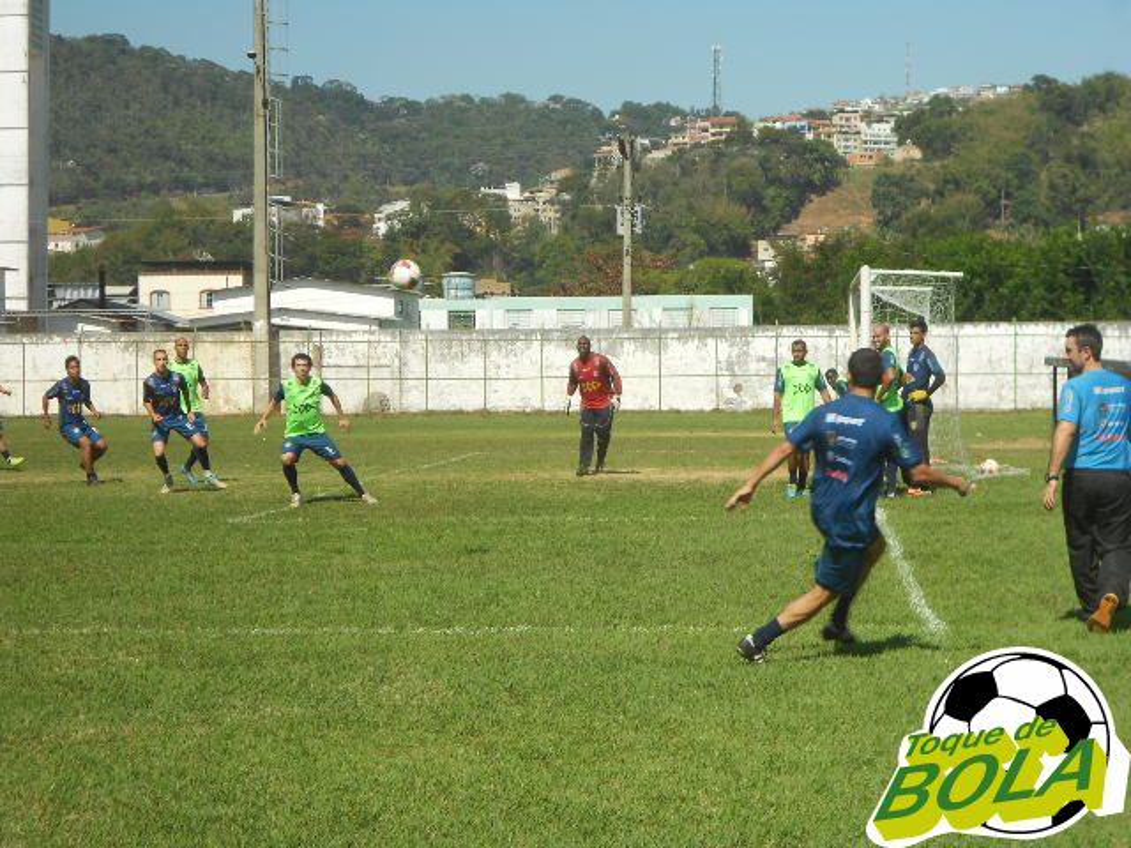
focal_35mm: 86
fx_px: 2810
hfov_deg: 22.8
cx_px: 566
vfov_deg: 17.2
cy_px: 424
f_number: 6.3
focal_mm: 15.4
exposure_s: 1/320
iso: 80
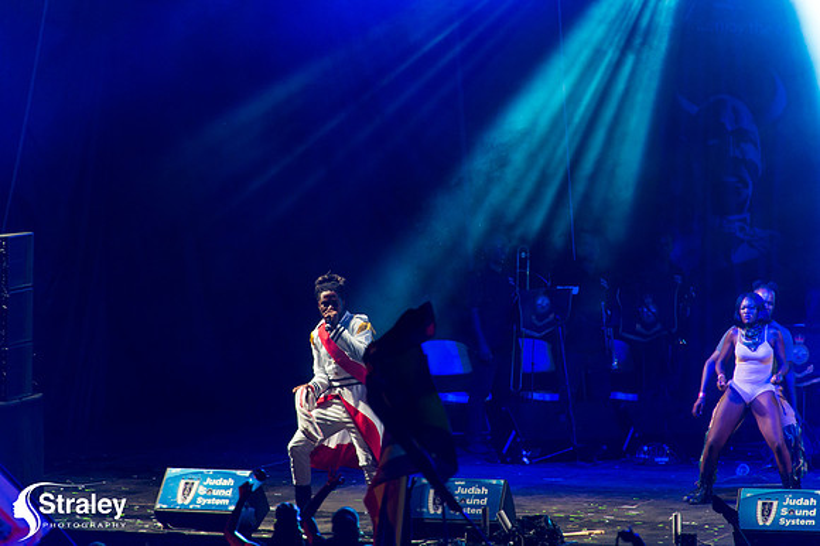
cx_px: 410
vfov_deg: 4.0
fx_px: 7740
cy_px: 273
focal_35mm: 340
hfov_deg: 6.1
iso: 2500
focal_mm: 340
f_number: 5.6
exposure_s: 1/200
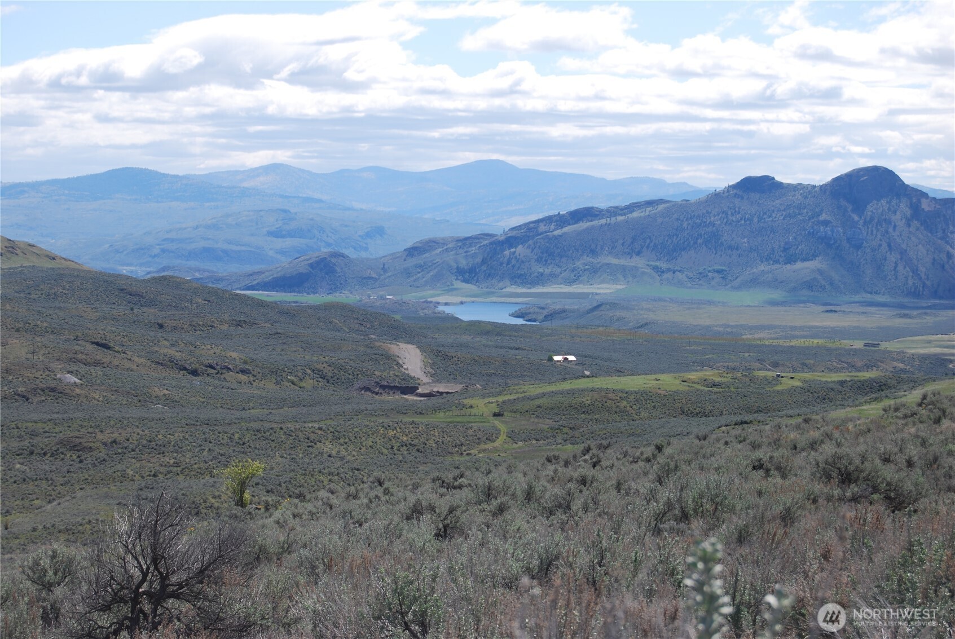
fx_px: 2191
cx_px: 478
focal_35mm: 82
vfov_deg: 16.6
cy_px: 320
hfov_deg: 24.6
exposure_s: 1/250
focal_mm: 55
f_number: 8
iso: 100
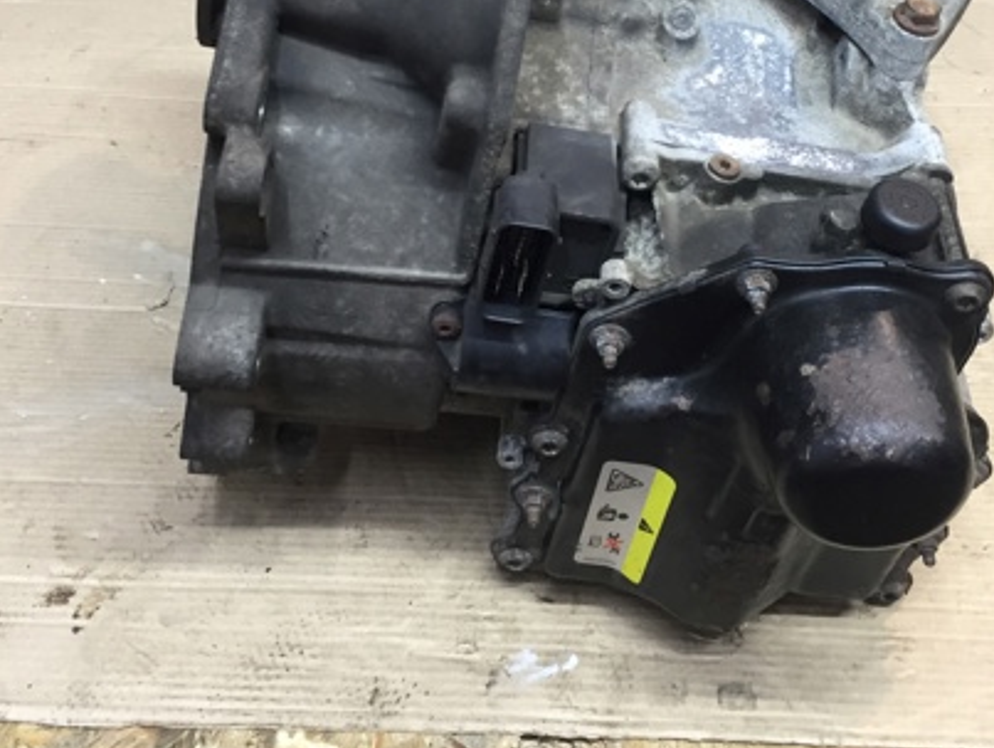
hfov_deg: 41.1
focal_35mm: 46
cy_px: 168
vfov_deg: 30.9
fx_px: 1322
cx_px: 582
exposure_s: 1/33
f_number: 2.2
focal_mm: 4.15
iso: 100
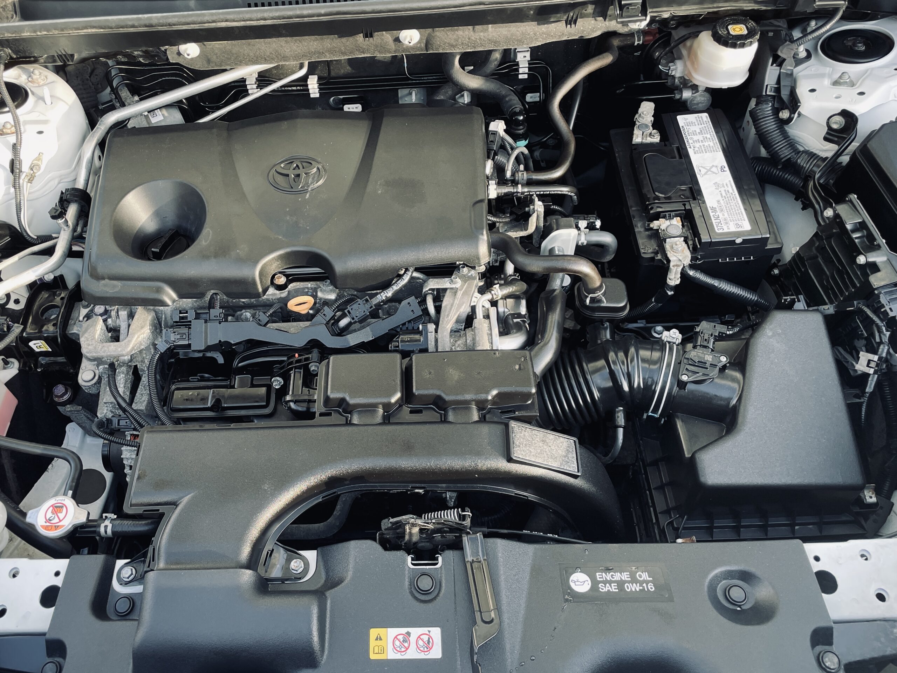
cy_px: 336
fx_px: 674
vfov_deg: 53.1
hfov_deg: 67.3
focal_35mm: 26
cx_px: 448
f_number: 1.6
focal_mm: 4.2
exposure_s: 1/121
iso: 64
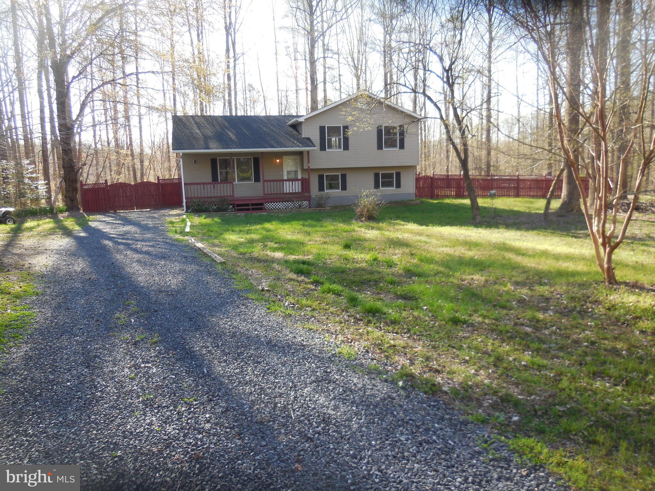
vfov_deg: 54.9
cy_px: 246
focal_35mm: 25
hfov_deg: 69.4
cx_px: 328
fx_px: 473
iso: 125
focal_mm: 4.5
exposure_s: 1/200
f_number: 3.1
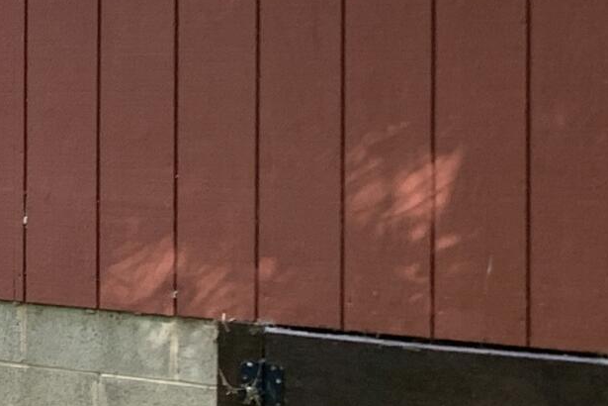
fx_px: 2229
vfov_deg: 10.3
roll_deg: -0.5
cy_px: 9
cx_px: -514
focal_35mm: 132
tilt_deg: +1.8
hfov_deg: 13.7
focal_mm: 4.25
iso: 40
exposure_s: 1/122
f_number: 1.8
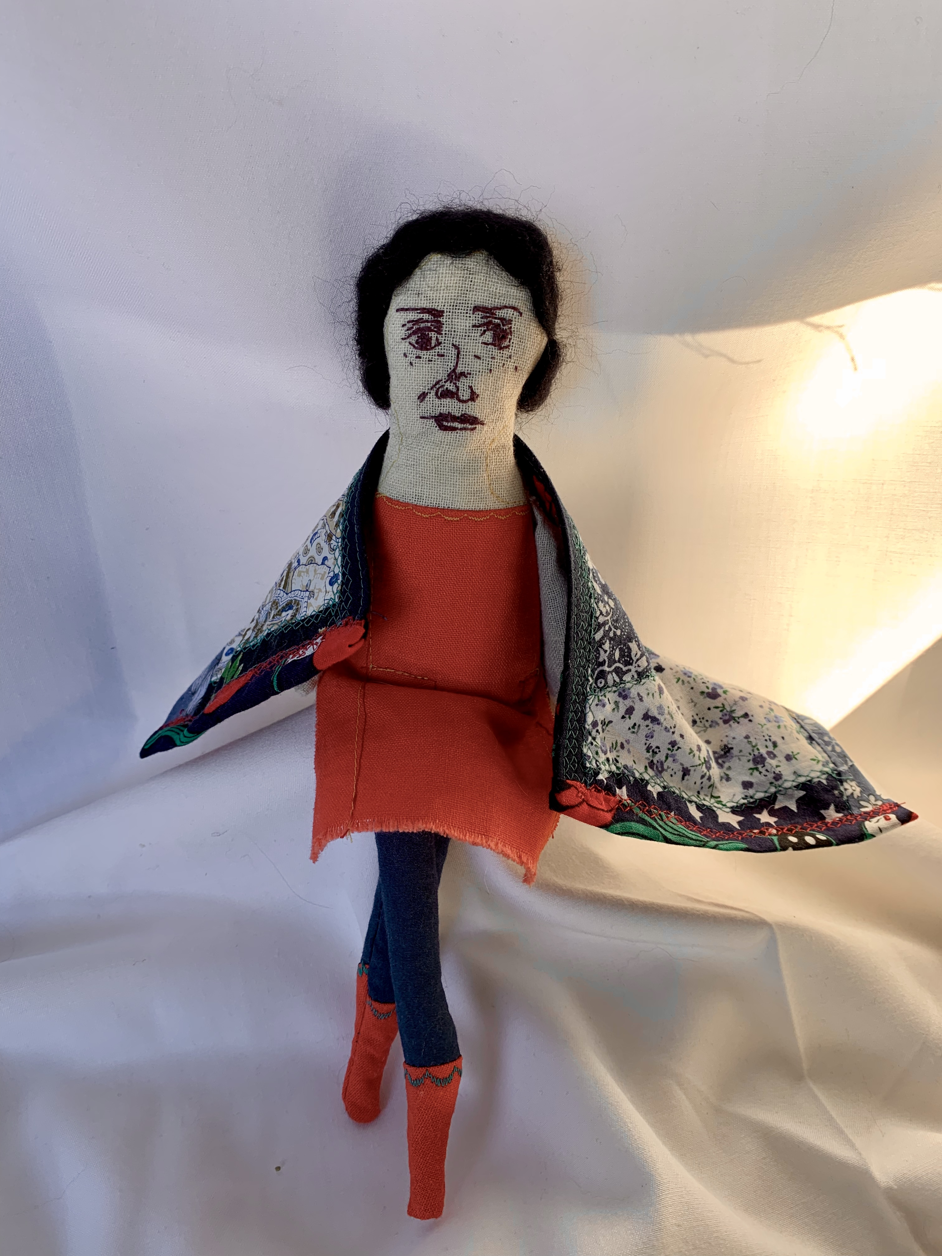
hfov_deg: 53.1
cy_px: 628
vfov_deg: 67.3
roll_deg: -0.5
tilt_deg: -37.2
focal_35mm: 26
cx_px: 471
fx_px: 943
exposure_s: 1/122
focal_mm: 4.25
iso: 25
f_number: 1.8
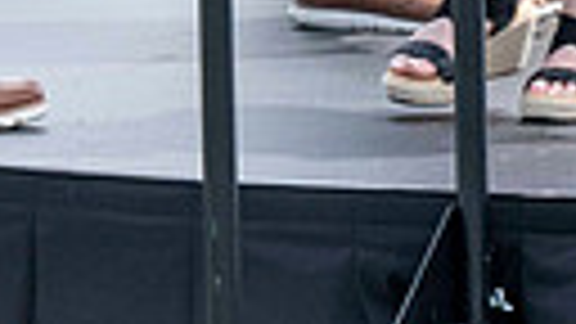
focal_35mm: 604
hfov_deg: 3.6
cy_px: -958
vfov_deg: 2.0
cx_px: -59
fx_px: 9225
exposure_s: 1/250
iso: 200
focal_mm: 70
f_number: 13
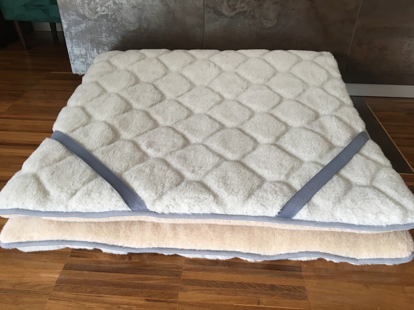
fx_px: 347
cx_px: 207
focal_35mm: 29
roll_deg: -1.7
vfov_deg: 48.2
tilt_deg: -34.3
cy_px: 155
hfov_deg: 61.7
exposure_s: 1/33
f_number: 2.2
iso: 80
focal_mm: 4.15
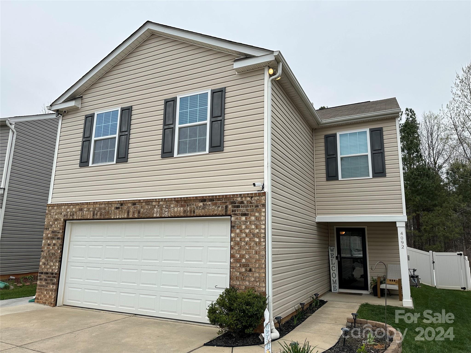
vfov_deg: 56.8
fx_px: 327
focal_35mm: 24
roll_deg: -1.9
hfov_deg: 71.6
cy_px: 176
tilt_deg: +11.1
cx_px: 236
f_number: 1.78
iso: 80
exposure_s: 1/4016
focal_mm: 6.86
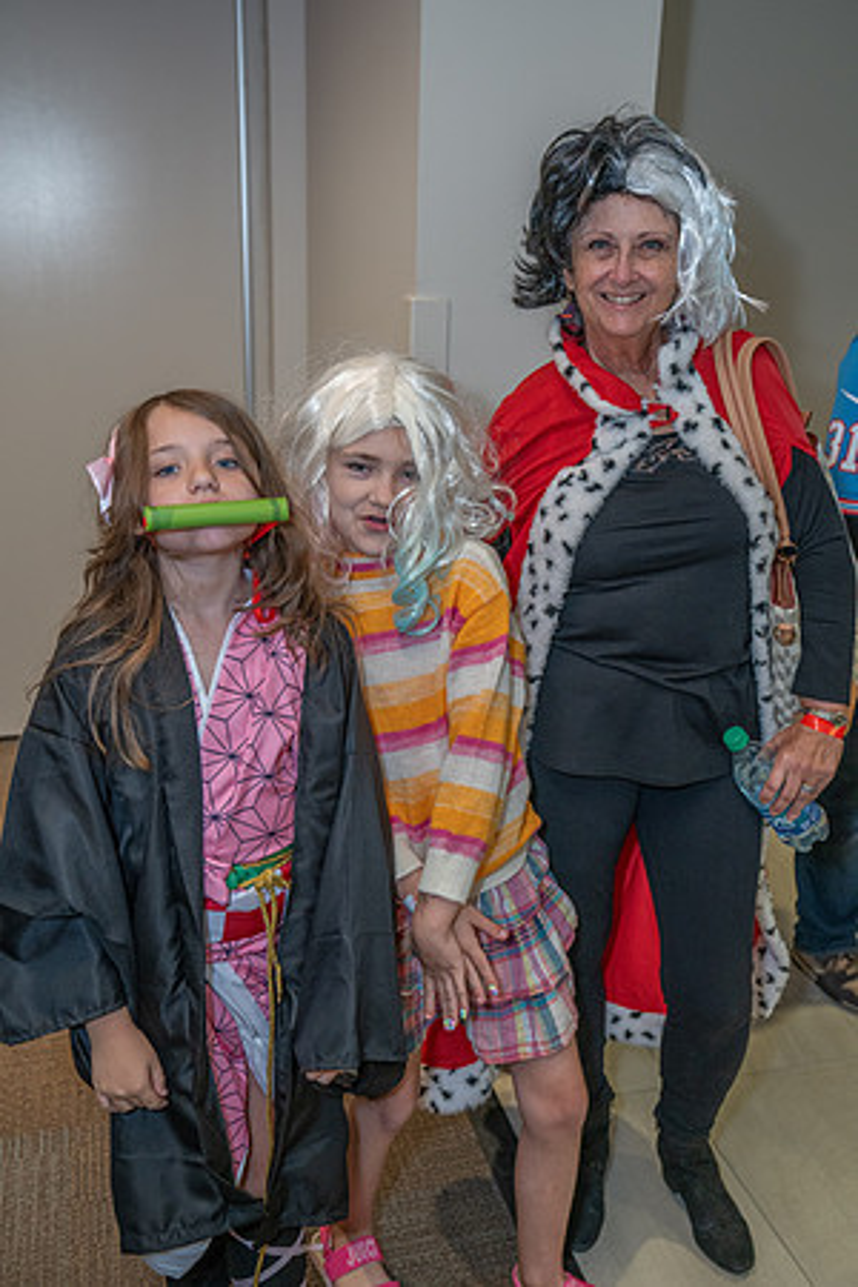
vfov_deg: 53.1
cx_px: 429
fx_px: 1287
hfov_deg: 36.9
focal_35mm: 36
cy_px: 644
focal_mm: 36
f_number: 4
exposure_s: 1/160
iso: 2500
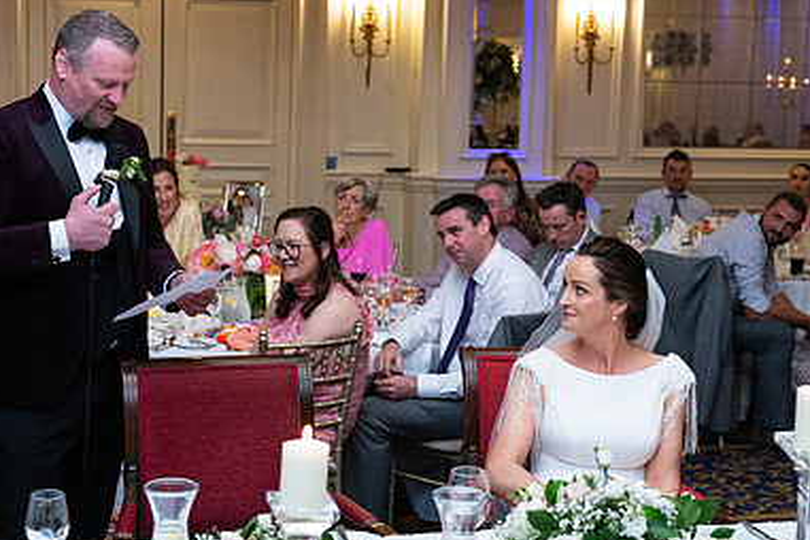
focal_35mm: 64
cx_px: 342
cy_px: 252
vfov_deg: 21.2
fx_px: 1440
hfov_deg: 31.4
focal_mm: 42
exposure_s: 1/160
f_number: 3.5
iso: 800
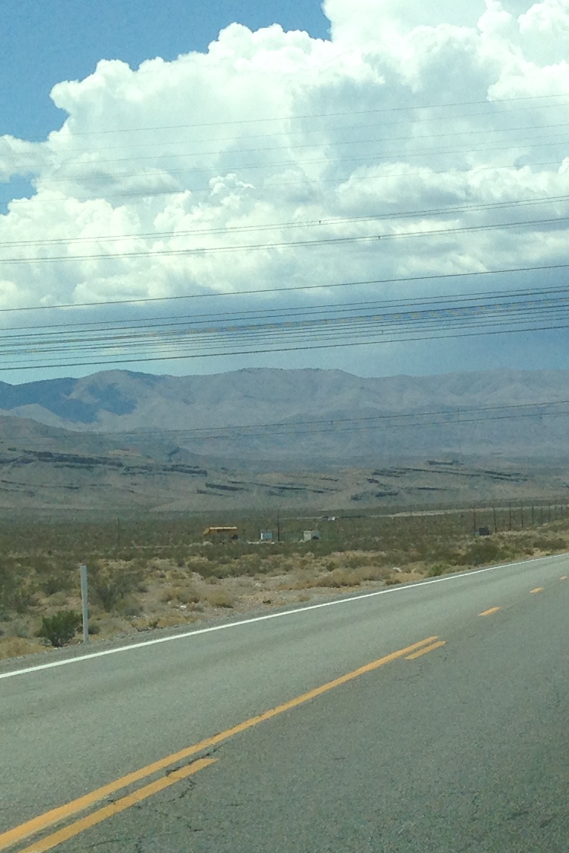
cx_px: 743
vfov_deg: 20.4
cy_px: 488
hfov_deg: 13.2
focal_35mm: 100
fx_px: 2370
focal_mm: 4.12
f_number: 2.4
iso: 50
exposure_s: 1/2262
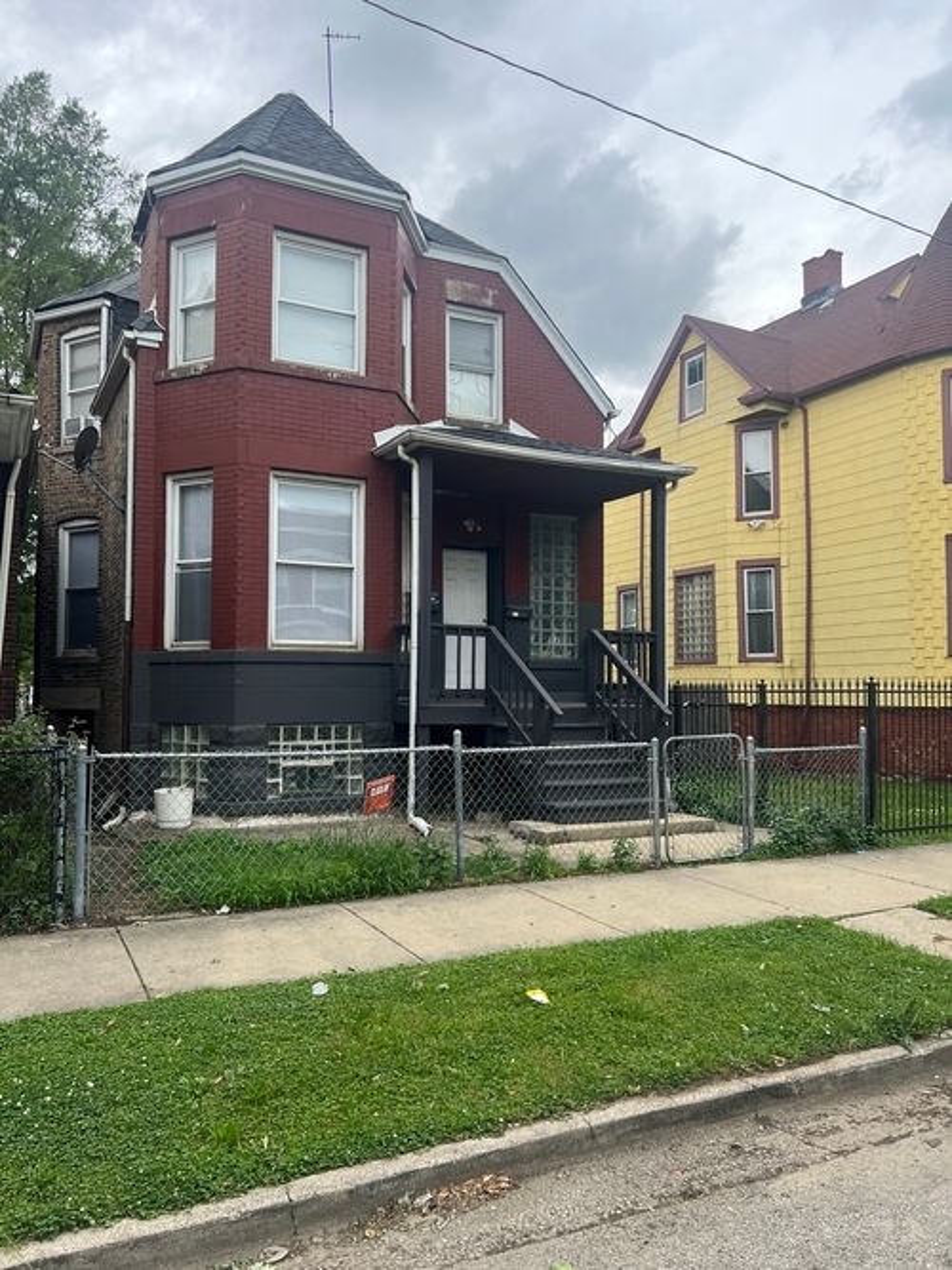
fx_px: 954
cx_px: 476
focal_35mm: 26
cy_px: 635
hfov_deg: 53.0
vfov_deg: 67.3
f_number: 1.5
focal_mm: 5.7
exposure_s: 1/528
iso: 50
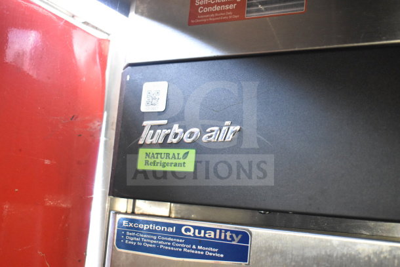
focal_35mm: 46
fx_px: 517
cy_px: 134
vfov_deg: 29.0
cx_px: 200
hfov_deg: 42.3
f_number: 4.2
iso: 3600
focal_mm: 31
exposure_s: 1/50
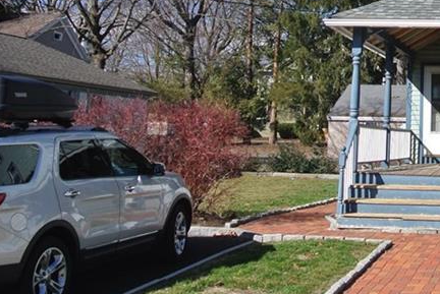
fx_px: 783
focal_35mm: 64
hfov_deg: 28.2
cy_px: 7
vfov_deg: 20.7
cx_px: 501
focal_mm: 10
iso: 100
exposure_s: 1/640
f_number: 4.5
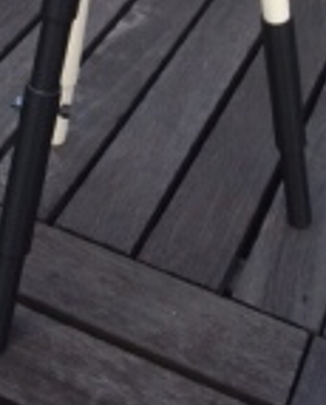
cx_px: 125
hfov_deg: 19.4
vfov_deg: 21.6
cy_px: -133
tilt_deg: -27.5
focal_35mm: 79
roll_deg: -0.6
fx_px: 950
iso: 32
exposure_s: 1/604
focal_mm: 4.15
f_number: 2.2
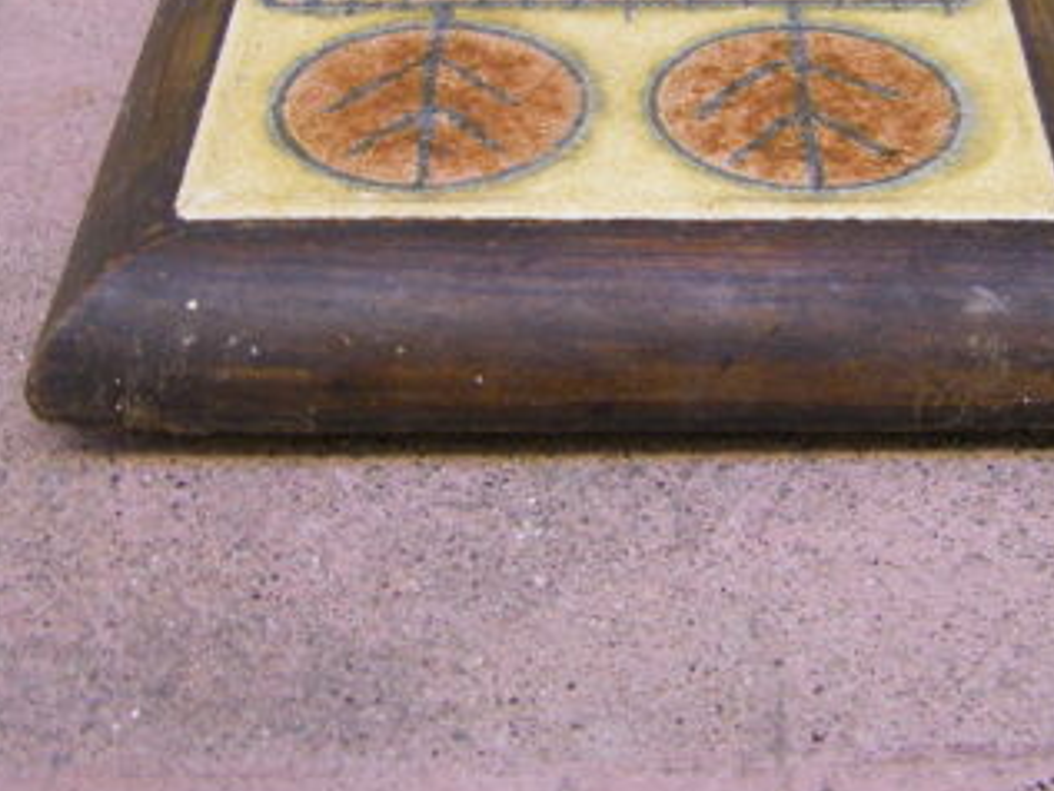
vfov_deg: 20.3
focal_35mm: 72
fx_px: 2193
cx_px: 655
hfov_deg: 26.9
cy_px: 196
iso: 200
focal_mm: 6.3
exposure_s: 1/50
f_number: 3.5
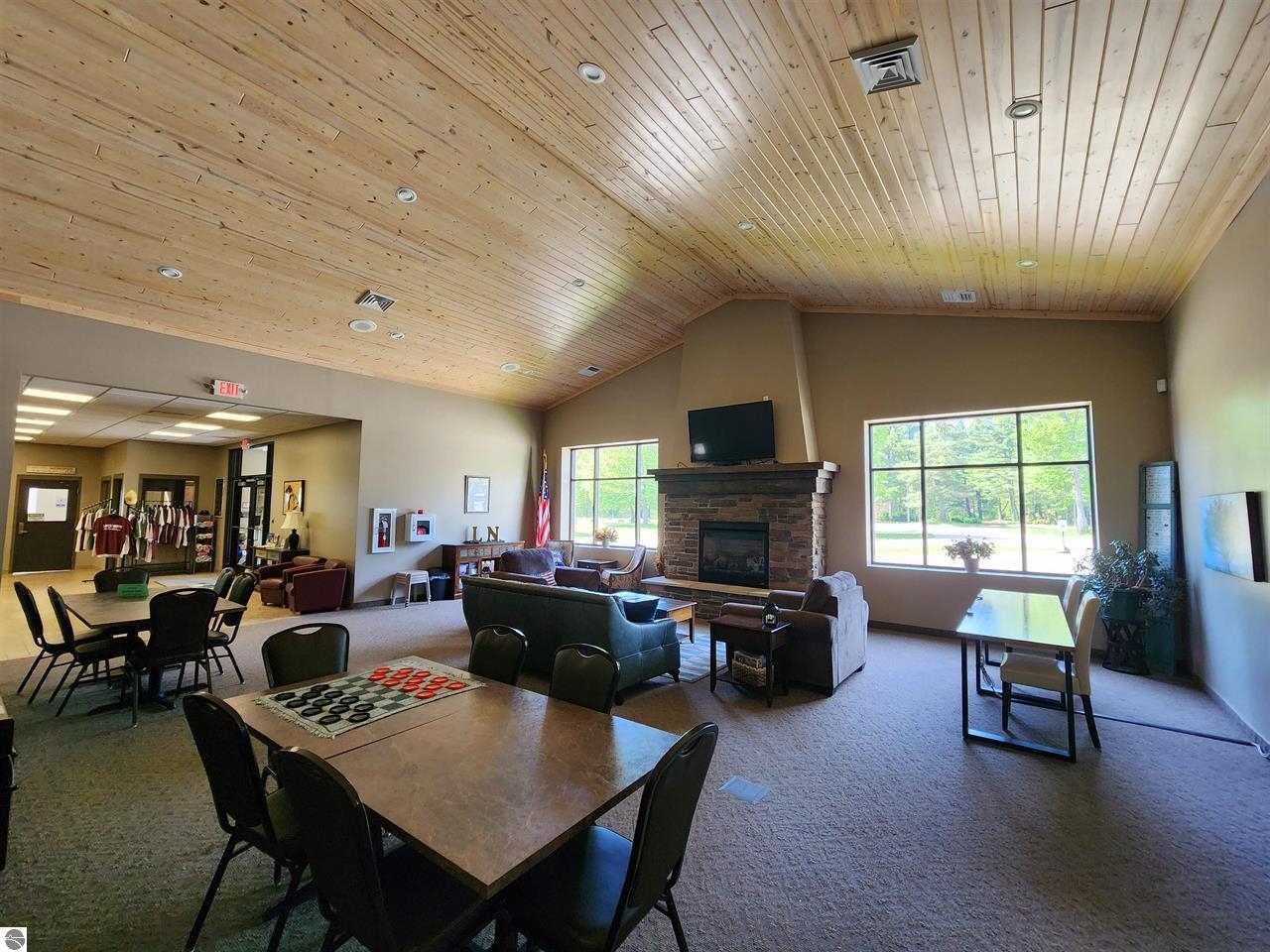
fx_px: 477
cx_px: 635
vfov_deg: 89.9
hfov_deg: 106.2
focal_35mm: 13
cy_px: 476
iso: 200
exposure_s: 1/60
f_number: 2.2
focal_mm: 2.2
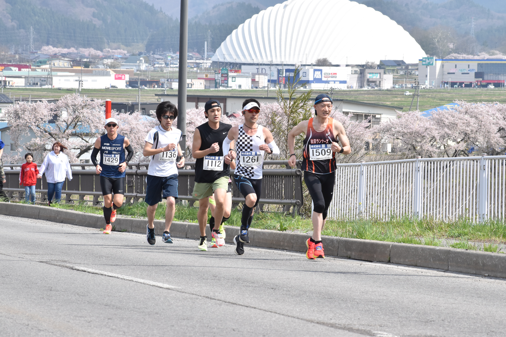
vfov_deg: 7.0
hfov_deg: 10.5
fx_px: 2741
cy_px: 168
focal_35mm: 195
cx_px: 253
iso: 1000
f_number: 13
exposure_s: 1/800
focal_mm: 130
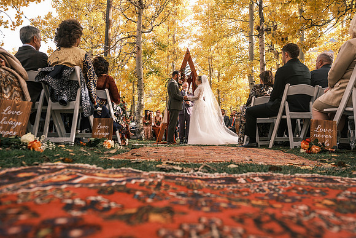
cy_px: 119
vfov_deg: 48.0
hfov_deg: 67.4
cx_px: 178
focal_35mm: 27
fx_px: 267
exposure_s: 1/250
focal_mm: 18
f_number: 3.2
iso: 160
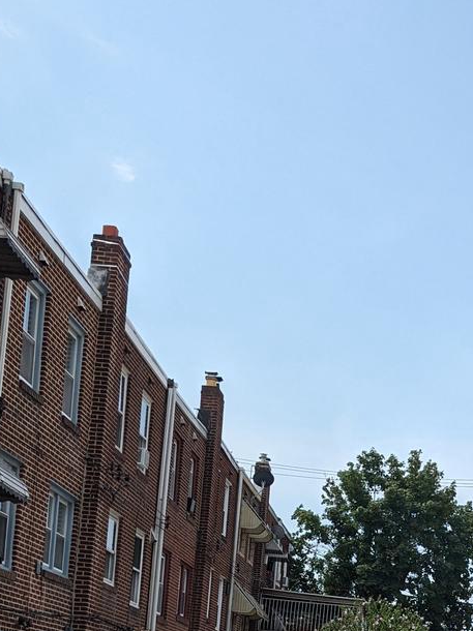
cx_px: 416
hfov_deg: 21.2
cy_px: 710
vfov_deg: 26.2
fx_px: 1240
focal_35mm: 68
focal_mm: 4.38
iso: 65
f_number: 1.73
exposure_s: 1/3891
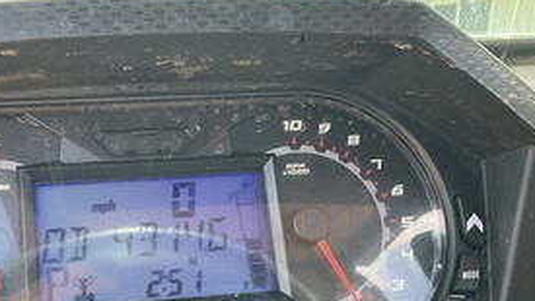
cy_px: 239
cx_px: 160
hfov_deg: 43.6
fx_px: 653
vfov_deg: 25.6
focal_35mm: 46
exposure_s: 1/122
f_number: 1.8
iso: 32
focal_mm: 3
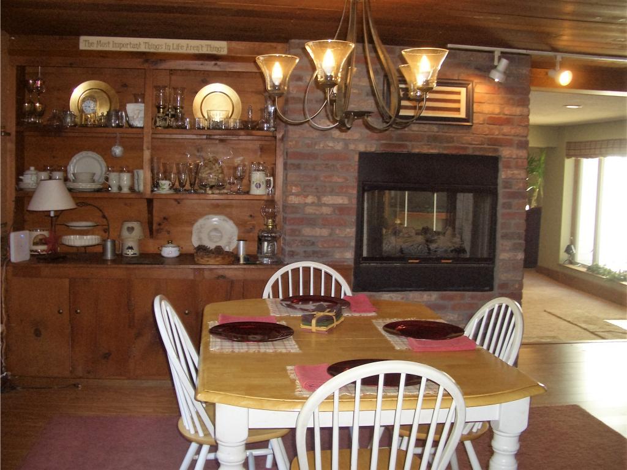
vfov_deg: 40.7
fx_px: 634
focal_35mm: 35
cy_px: 235
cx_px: 314
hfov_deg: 52.6
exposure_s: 1/60
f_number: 2.6
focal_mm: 5.8
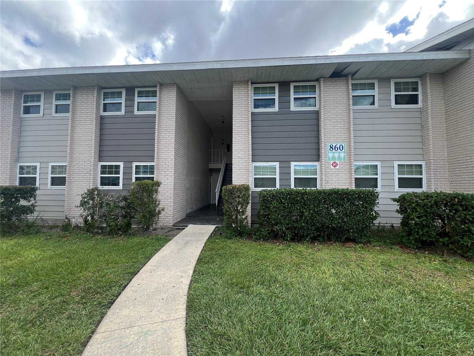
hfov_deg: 106.2
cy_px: 178
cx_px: 237
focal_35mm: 13
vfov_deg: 89.9
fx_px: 178
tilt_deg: +2.9
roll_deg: -0.1
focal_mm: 1.57
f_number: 1.8
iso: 32
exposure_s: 1/398
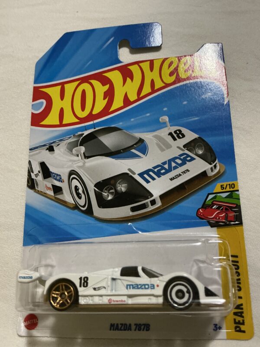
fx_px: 290
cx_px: 130
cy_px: 174
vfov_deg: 61.7
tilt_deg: -63.9
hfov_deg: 48.2
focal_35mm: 29
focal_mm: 3
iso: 320
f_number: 1.8
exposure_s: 1/30
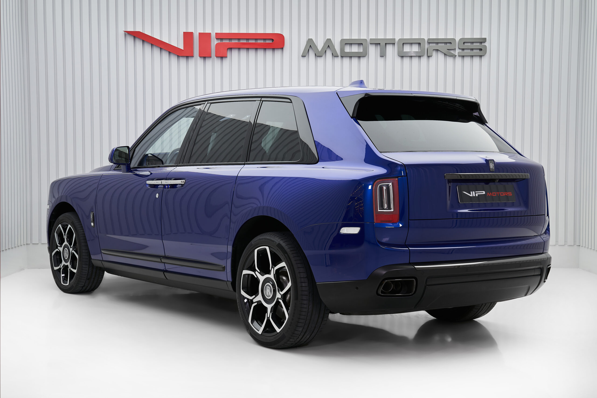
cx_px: 298
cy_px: 199
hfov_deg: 37.5
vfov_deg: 25.5
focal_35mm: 53
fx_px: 879
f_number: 9
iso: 125
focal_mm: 53
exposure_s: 1/20
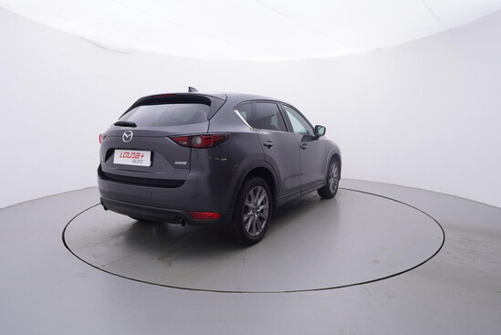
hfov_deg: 77.3
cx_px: 250
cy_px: 168
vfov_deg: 56.2
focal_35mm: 22
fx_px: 313
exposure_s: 1/80
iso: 200
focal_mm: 15
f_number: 5
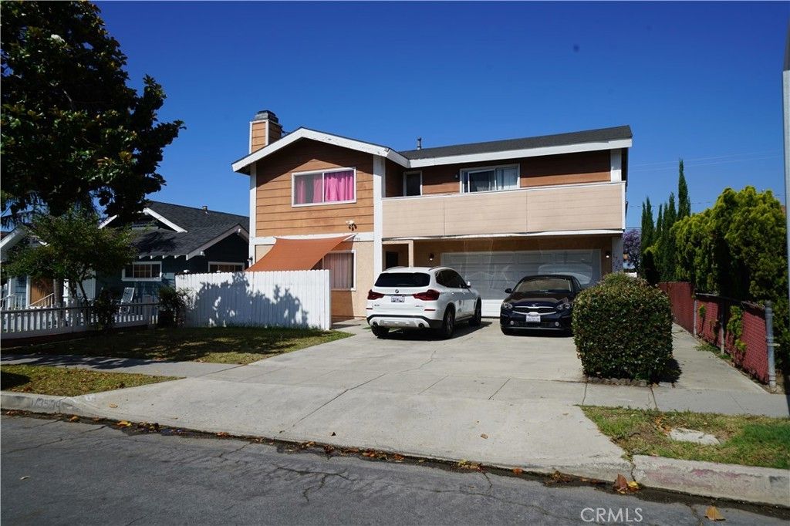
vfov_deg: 53.1
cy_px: 263
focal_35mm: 24
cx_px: 395
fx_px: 526
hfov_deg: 73.8
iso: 100
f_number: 10
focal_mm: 24
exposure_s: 1/250
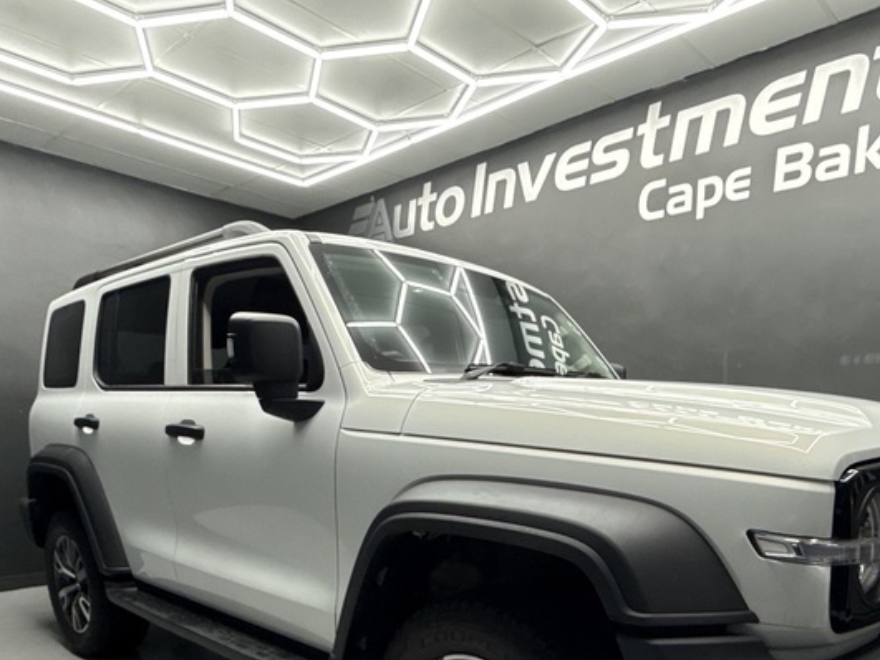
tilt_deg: -10.7
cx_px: 497
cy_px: 570
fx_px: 686
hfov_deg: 65.1
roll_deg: -0.4
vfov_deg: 47.1
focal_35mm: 27
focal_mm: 2.22
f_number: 2.2
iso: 250
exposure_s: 1/100
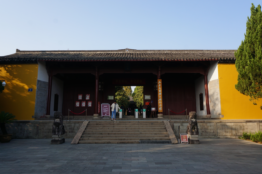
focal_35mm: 26
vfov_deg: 49.4
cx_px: 133
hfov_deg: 69.4
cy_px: 90
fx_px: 189
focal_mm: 16
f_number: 10
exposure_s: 1/80
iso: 100
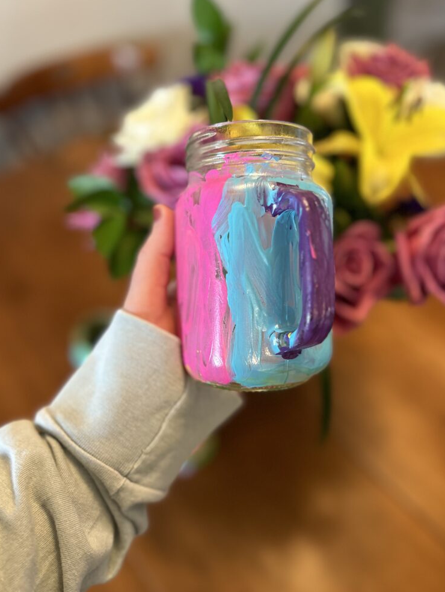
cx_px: 227
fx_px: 463
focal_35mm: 27
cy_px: 303
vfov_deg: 65.3
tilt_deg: -49.6
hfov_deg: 51.4
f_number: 1.5
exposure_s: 1/60
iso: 200
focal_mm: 5.7
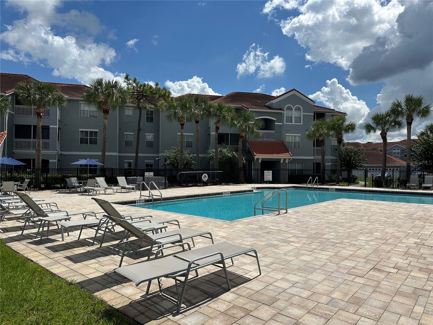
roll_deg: -0.1
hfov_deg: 71.6
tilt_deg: -0.2
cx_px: 216
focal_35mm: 24
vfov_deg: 56.8
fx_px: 300
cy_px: 162
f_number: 1.78
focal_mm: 6.86
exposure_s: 1/9709
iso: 80
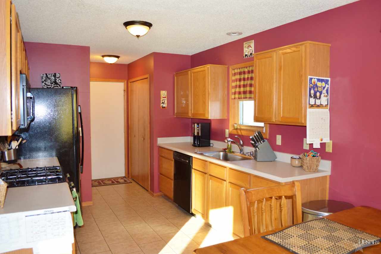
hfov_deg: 67.4
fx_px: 285
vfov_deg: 47.8
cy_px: 127
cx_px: 190
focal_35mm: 27
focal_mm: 18
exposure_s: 1/80
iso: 400
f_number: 4
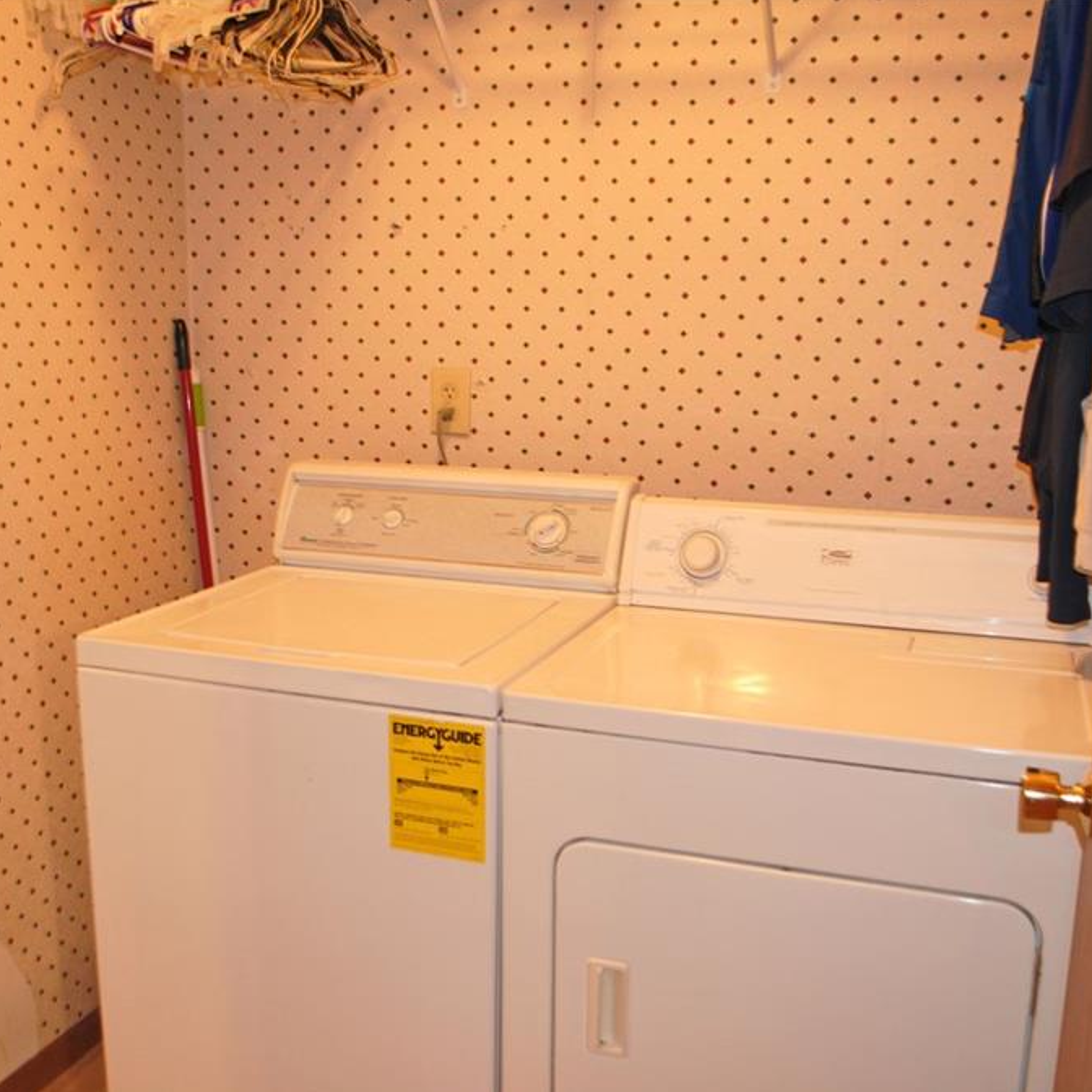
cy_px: 551
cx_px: 486
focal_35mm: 35
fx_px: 1249
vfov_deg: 47.2
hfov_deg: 47.1
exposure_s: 1/6
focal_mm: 18
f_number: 3.5
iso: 200
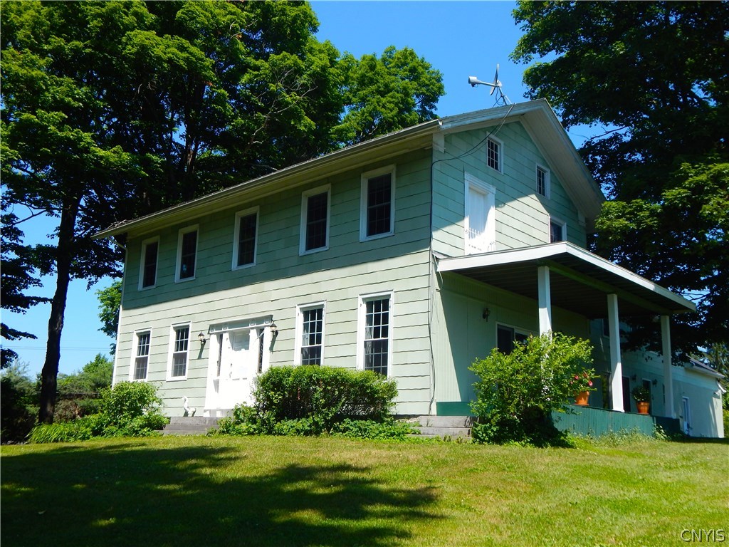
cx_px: 364
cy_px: 274
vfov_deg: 41.8
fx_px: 716
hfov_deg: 54.0
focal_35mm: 34
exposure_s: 1/1250
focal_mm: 6.1
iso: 125
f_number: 3.3
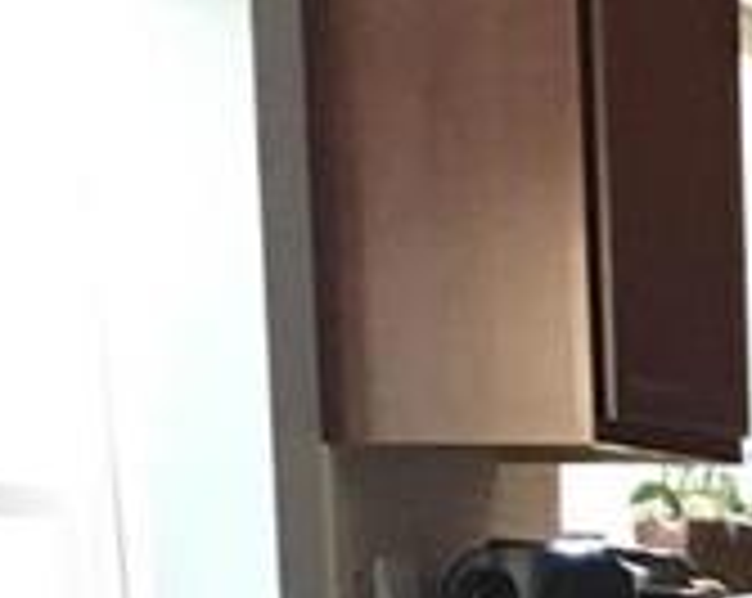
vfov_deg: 7.3
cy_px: 1183
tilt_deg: -7.2
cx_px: 1959
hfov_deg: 8.5
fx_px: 4532
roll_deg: +1.5
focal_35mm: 204
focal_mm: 4.15
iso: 160
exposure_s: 1/30
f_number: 2.2
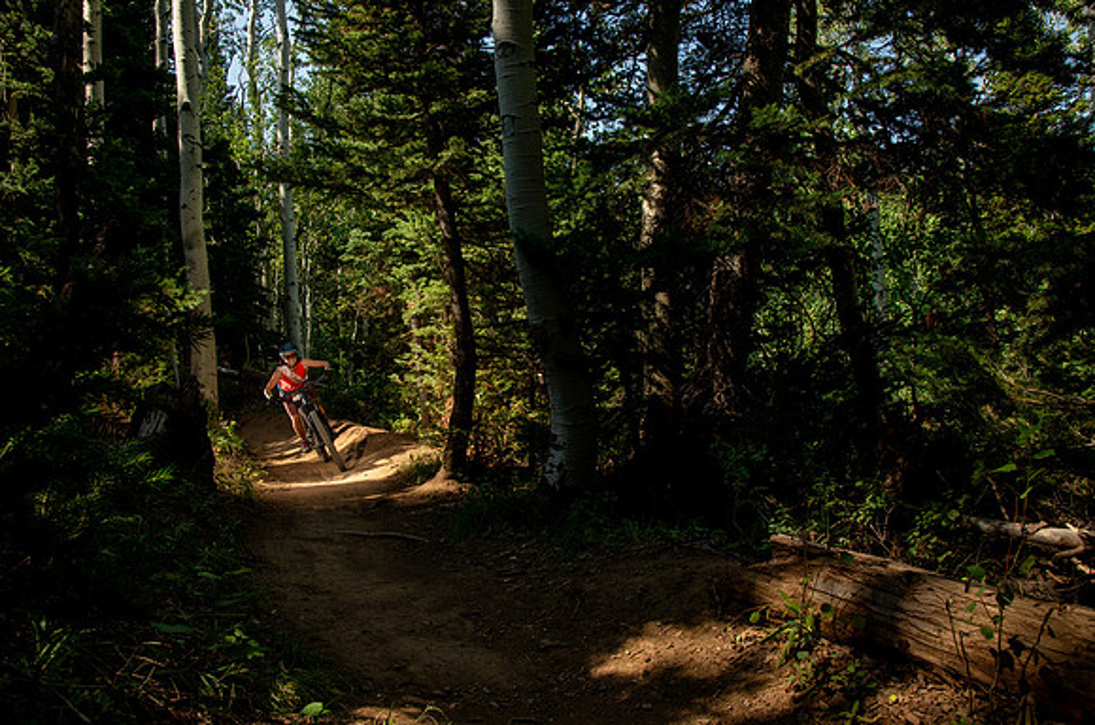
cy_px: 362
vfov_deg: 46.5
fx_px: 843
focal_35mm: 28
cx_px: 548
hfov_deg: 66.0
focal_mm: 27
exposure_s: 1/320
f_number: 10
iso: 500
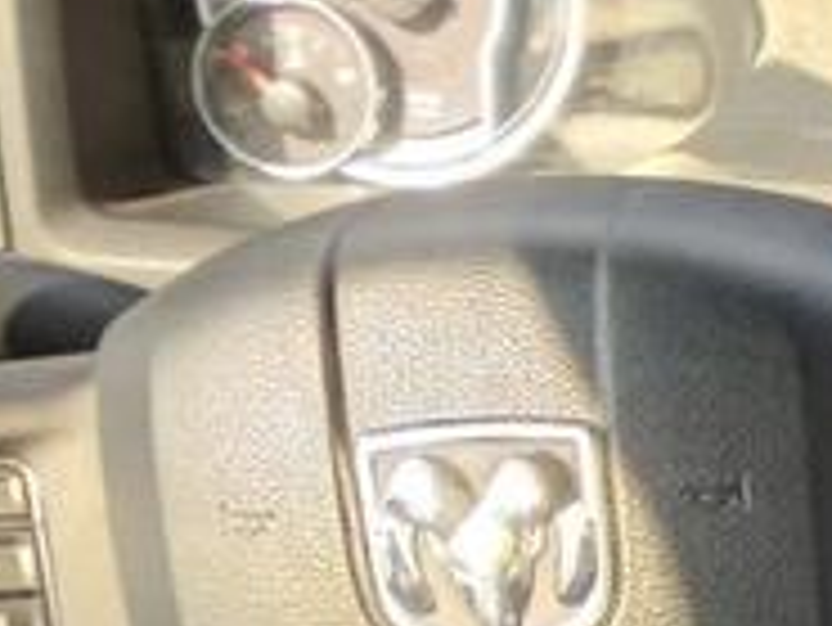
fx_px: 3463
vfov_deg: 9.6
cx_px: 2262
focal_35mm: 144
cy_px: 1293
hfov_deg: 10.7
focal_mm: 3.98
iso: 32
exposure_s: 1/60
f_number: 1.8
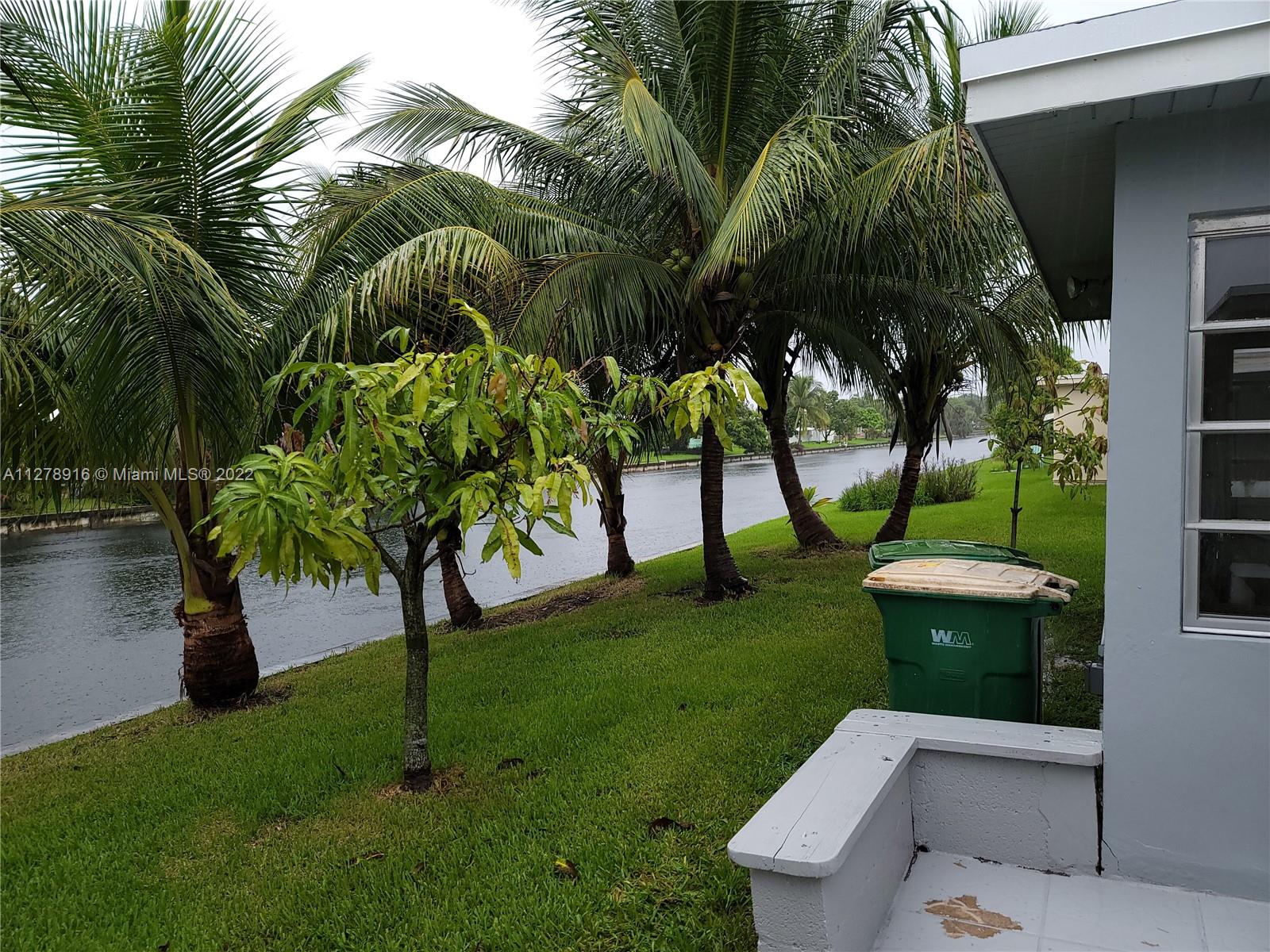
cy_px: 476
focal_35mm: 25
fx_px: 917
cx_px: 635
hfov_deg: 69.4
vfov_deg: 54.9
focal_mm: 7
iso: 50
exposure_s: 1/60
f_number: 1.8
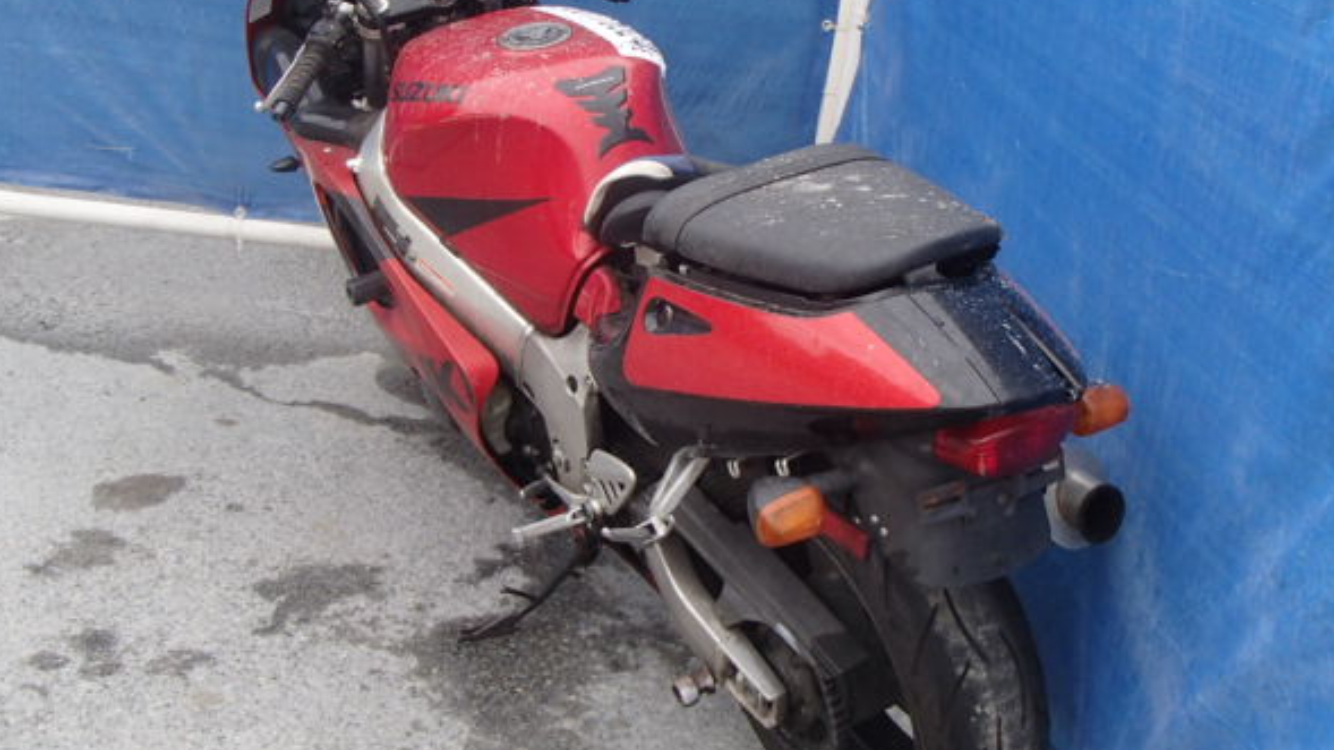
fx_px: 1591
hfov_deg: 45.5
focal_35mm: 45
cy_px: 313
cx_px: 711
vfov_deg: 26.5
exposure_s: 1/250
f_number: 4.6
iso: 250
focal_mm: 6.83
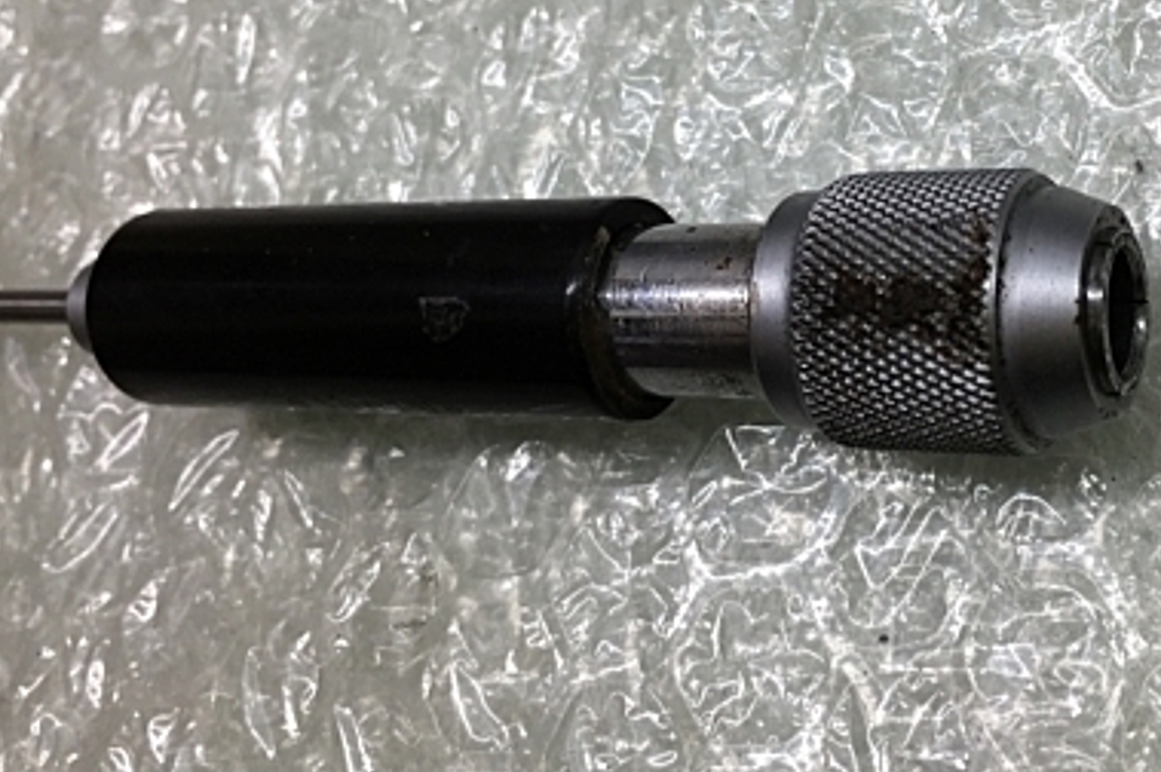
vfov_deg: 26.2
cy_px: 208
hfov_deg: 37.9
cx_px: 870
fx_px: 1643
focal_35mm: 51
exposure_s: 1/120
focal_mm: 4.15
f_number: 2.2
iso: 25
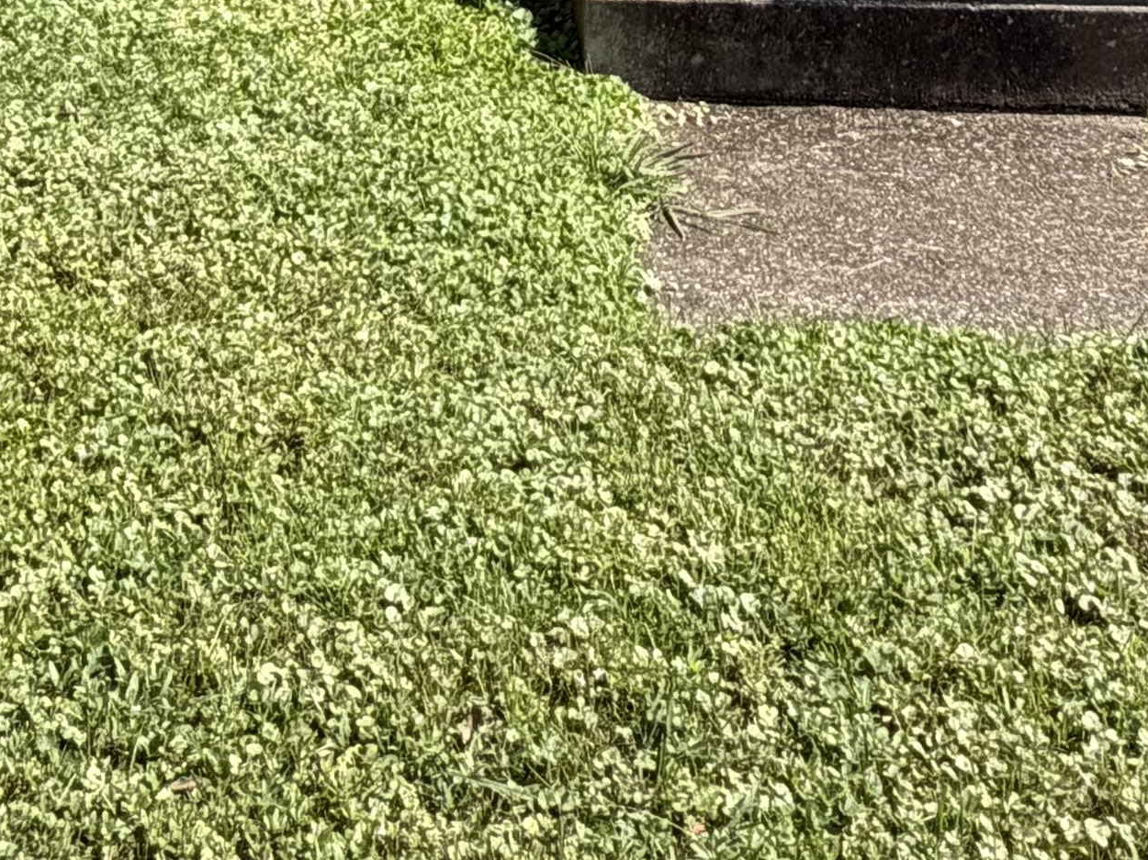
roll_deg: +0.0
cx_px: 415
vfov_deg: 19.2
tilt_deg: +1.1
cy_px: -530
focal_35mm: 64
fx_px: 2122
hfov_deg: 30.1
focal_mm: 2.22
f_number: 2.2
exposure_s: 1/770
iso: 40
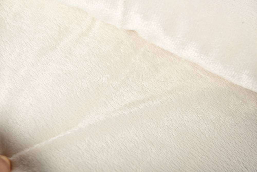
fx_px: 500
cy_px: 86
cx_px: 128
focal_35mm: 70
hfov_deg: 28.8
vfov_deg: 19.5
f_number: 11
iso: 320
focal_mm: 70
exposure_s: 1/125
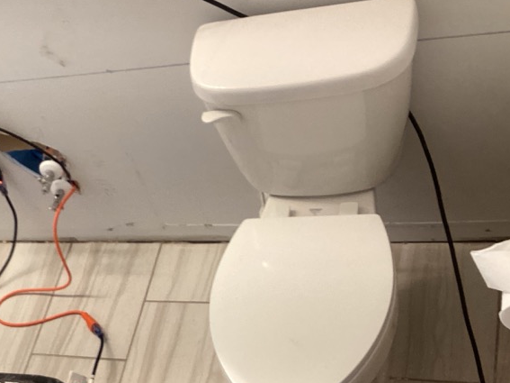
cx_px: 132
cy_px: 319
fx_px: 825
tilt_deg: -50.8
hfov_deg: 33.7
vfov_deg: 25.5
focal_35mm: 56
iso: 125
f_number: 2.4
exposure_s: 1/50
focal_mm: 3.3
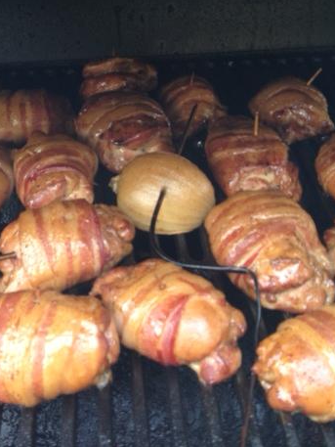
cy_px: 231
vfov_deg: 38.9
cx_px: 150
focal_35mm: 49
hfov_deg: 29.7
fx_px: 632
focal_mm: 4.28
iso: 64
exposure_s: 1/60
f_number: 2.4
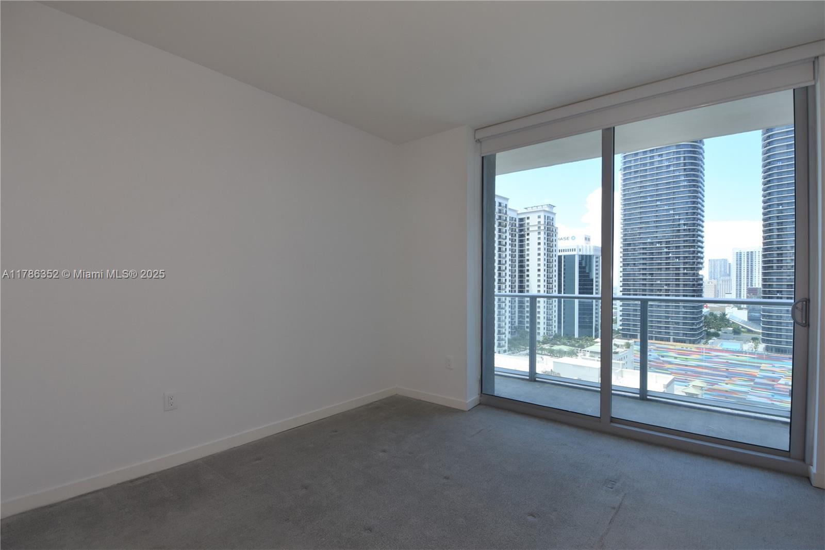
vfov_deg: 77.3
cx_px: 412
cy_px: 275
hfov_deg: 100.4
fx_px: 344
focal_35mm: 15
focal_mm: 10
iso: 200
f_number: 5.6
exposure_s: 1/125
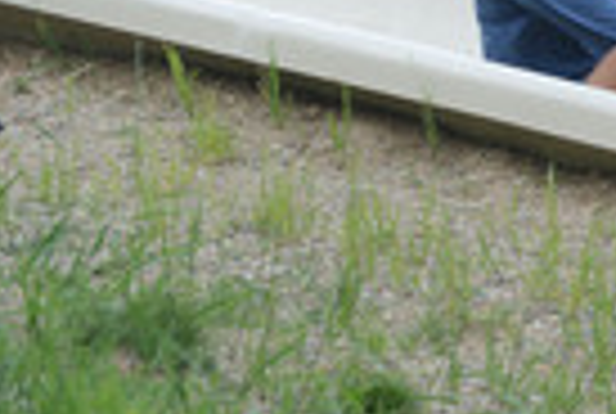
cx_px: 881
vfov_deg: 2.4
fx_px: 9740
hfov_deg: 3.6
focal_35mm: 568
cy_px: 209
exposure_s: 1/1250
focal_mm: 195
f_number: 6.3
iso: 1100
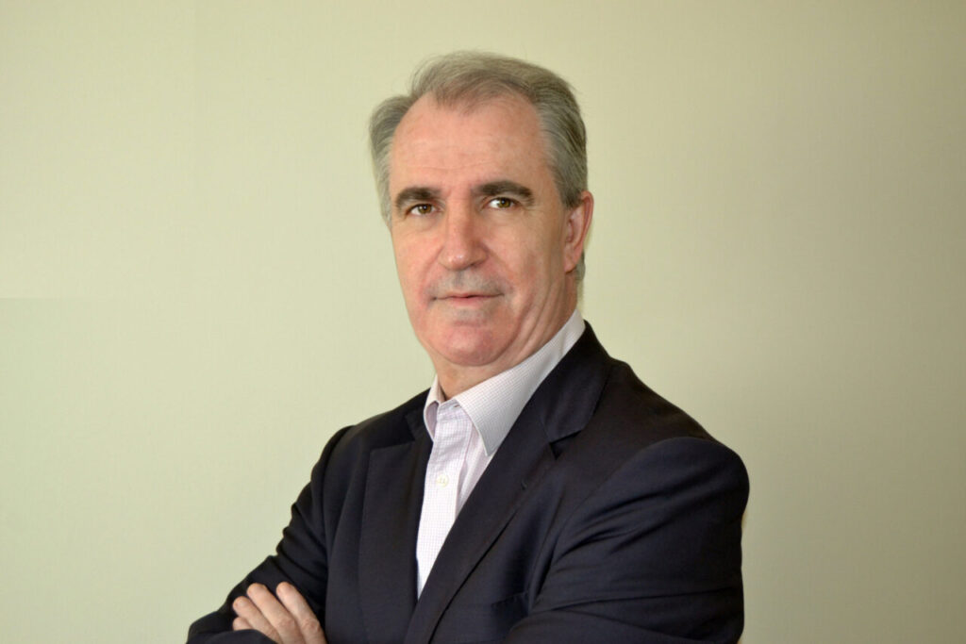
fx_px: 1610
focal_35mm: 60
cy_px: 322
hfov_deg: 33.4
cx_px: 483
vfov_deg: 22.6
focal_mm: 40
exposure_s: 1/20
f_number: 5
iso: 800
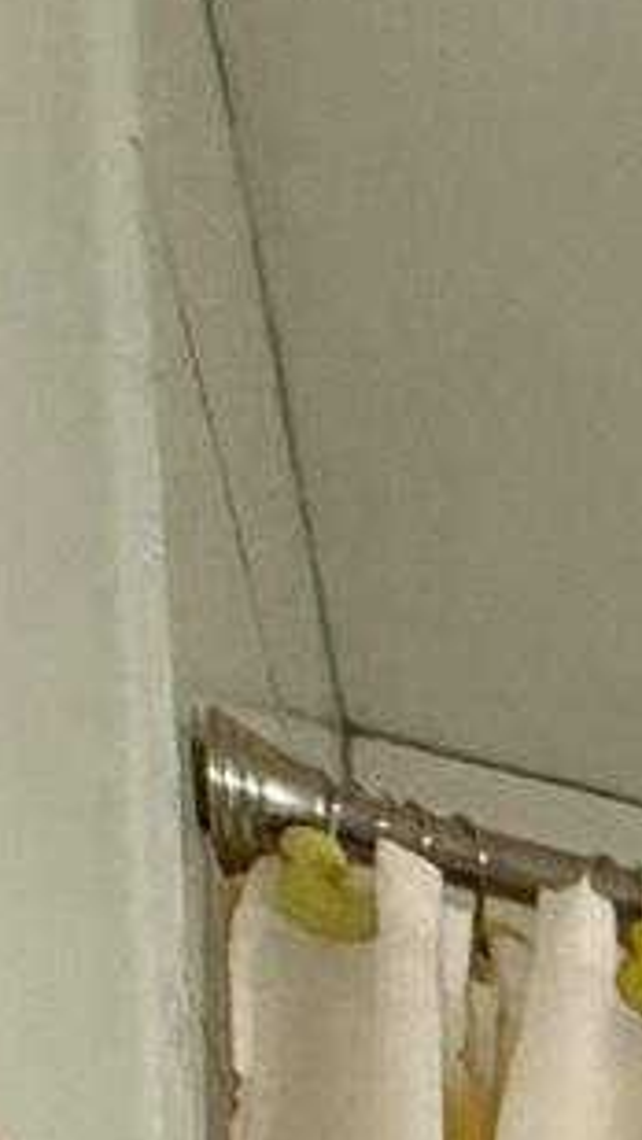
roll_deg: +0.1
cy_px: 2690
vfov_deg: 14.5
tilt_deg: -1.9
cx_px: 2800
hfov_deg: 7.3
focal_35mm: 101
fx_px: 3054
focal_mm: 2.22
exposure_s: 1/120
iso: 200
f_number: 2.2
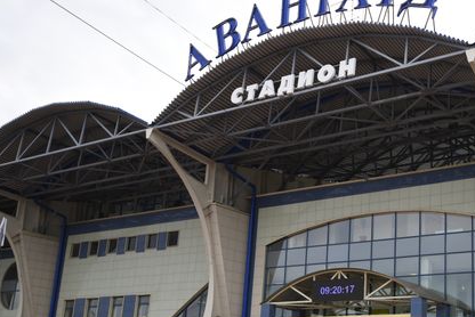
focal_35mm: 52
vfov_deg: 25.9
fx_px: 687
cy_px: 211
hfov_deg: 36.9
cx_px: 376
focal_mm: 31
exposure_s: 1/400
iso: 200
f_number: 4
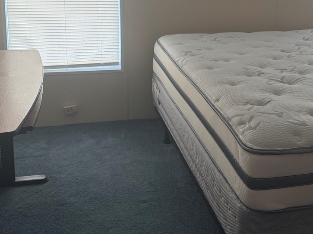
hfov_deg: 35.8
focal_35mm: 53
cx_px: 209
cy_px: 51
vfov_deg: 27.0
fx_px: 479
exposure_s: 1/121
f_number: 1.78
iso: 100
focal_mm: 6.76
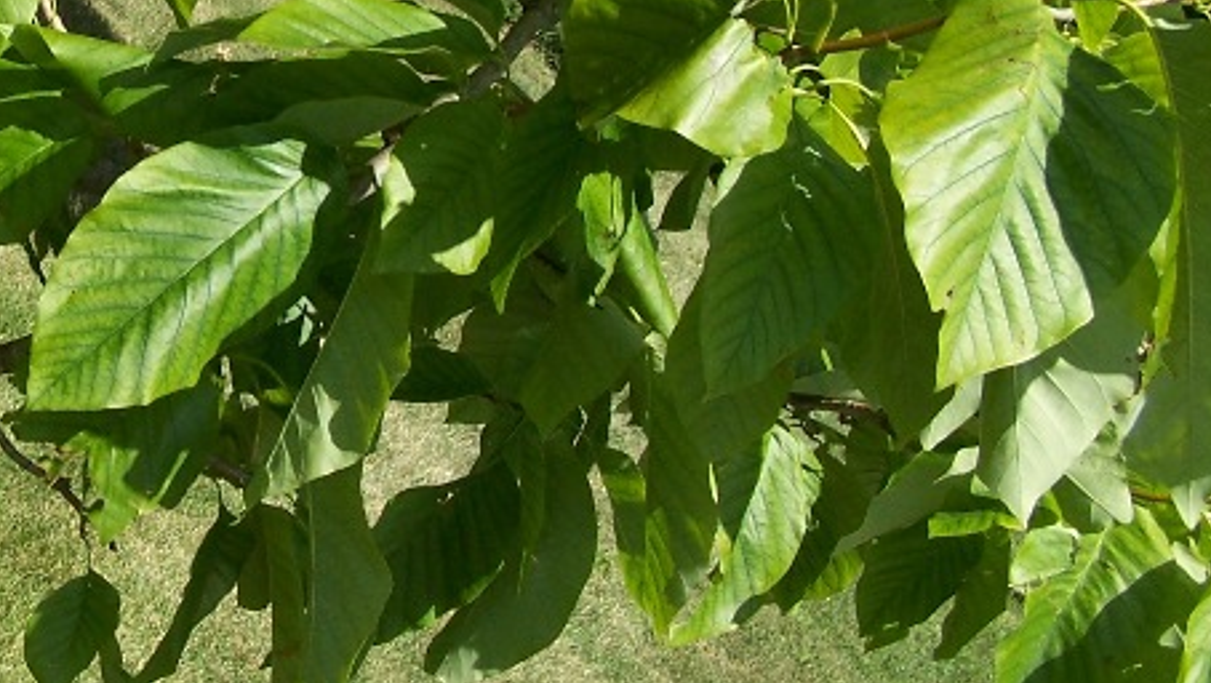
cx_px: 117
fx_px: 2635
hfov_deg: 25.1
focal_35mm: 82
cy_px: 151
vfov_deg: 14.7
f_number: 4
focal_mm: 6.3
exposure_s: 1/500
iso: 80
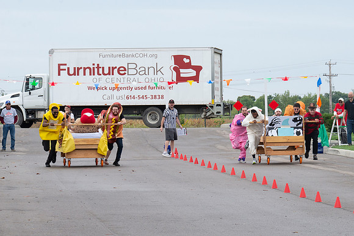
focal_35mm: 234
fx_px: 2304
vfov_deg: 5.9
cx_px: 292
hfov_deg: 8.8
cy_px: 128
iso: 640
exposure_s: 1/250
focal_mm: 140
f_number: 10
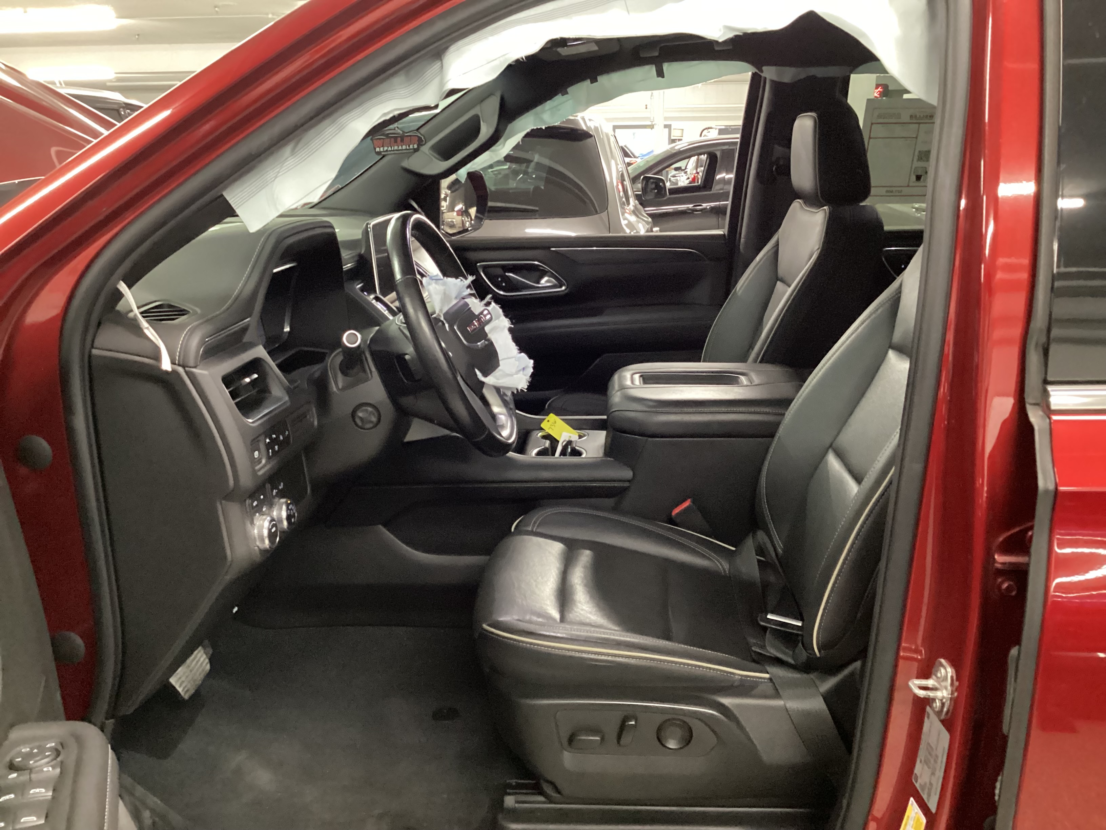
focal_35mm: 31
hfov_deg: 58.4
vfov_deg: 45.4
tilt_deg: -18.3
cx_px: 553
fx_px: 990
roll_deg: -0.2
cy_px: 415
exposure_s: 1/20
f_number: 2.4
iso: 640
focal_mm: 3.3
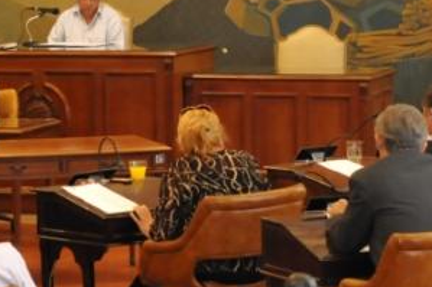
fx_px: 1883
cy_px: 98
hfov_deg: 13.1
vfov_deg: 8.7
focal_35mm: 157
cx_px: 237
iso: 3200
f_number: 8
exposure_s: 1/60
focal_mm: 70
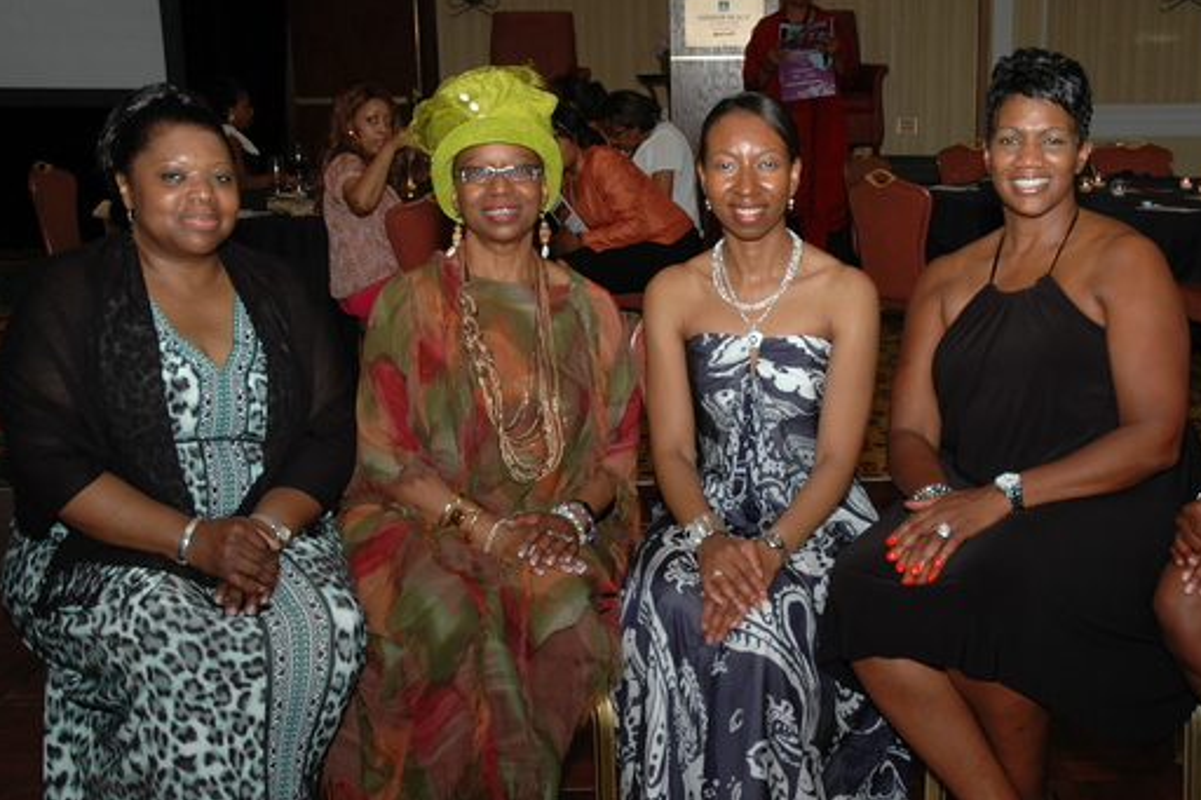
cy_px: 439
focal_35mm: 51
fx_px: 1688
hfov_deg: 38.9
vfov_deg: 26.6
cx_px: 741
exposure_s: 1/60
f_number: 4
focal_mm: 27
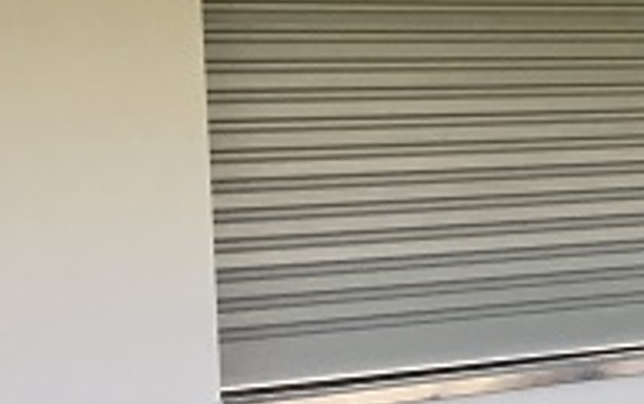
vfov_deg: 8.9
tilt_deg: +0.4
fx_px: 2582
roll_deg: +2.1
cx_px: 976
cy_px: 207
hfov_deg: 13.4
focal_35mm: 147
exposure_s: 1/33
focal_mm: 4.15
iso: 25
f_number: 2.2
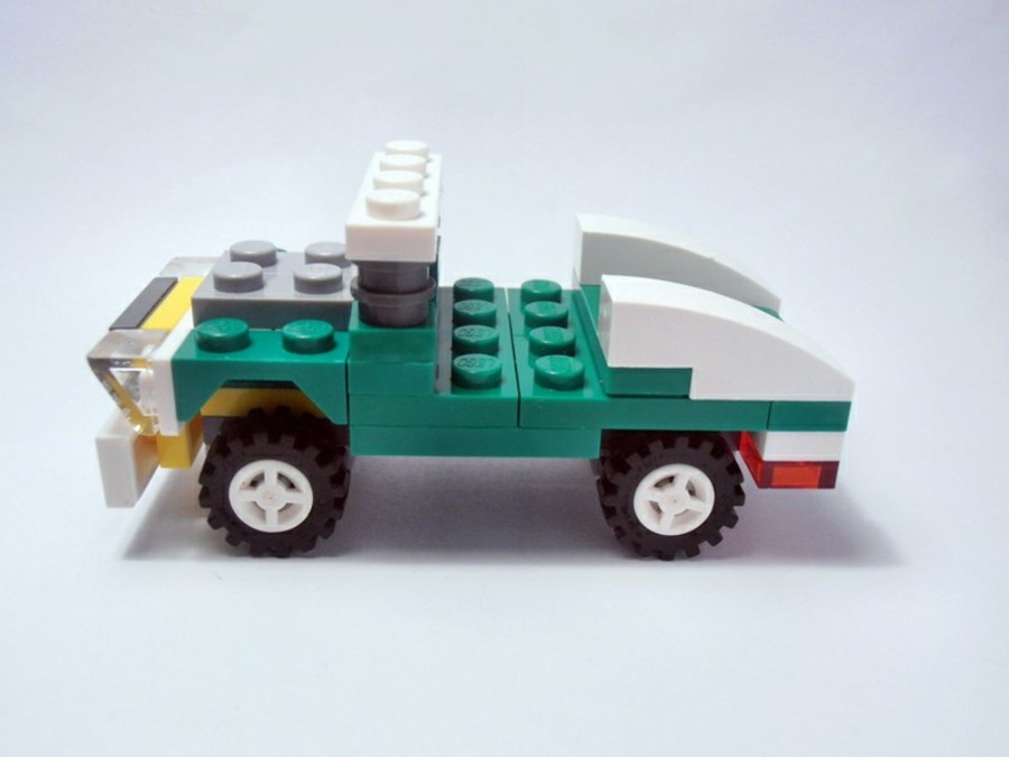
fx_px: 1078
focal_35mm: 37
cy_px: 378
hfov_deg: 50.1
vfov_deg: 38.7
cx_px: 504
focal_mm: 6.61
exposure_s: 1/60
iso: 80
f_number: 3.9
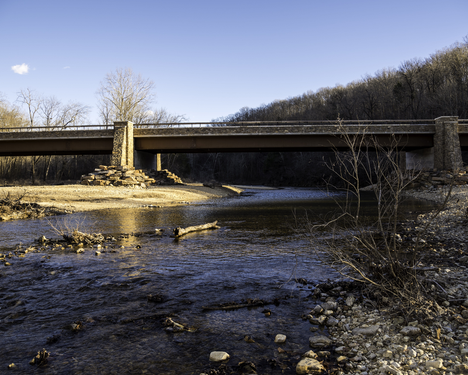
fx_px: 388
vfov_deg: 51.5
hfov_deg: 62.2
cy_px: 181
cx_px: 237
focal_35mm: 28
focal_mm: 24
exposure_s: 1/200
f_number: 5
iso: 110
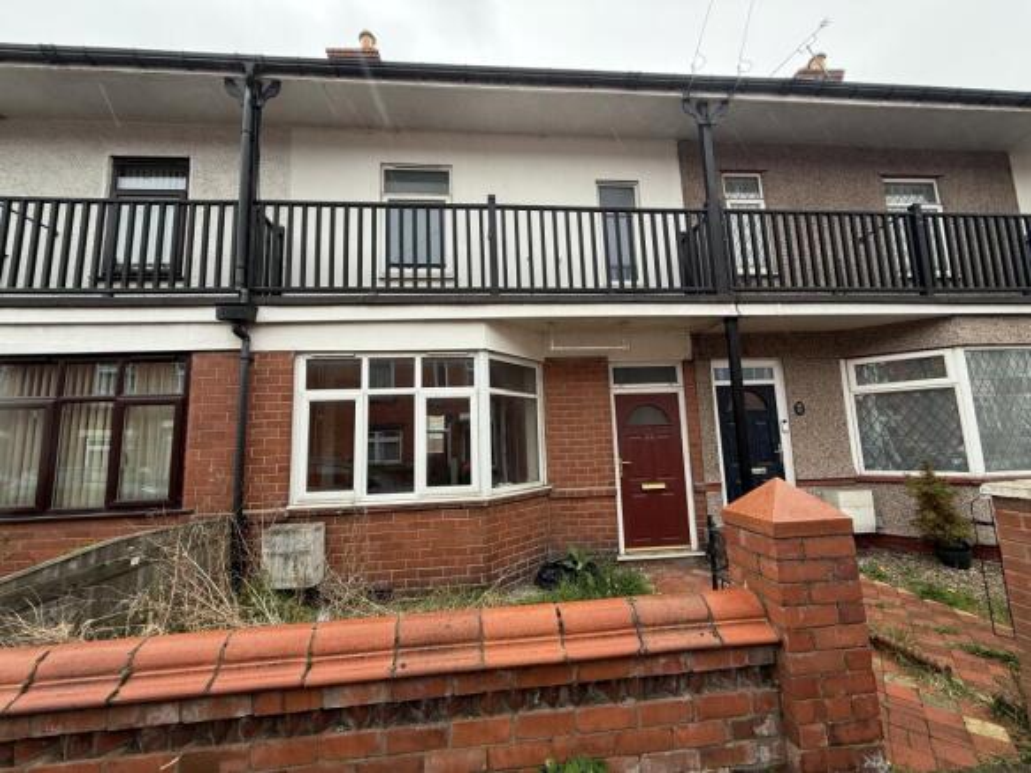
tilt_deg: +8.3
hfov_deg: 102.1
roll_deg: +2.0
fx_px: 417
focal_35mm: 14
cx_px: 516
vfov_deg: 85.7
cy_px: 386
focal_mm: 2.22
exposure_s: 1/119
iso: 50
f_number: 2.2
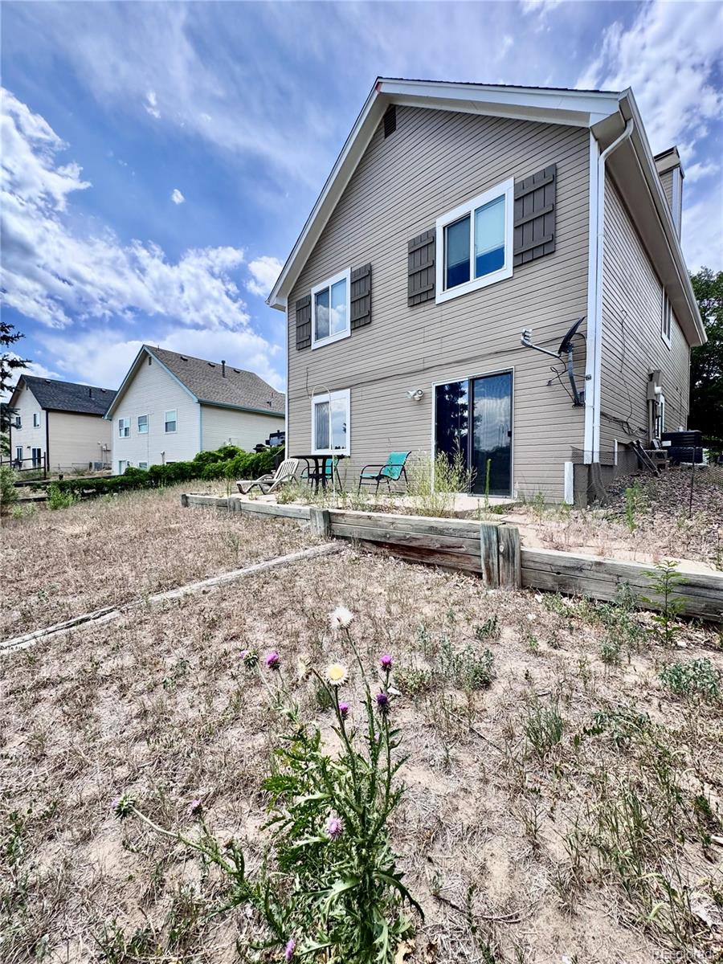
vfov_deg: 102.1
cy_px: 482
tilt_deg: -2.1
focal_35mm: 14
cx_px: 362
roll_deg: +0.1
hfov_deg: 85.7
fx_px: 390
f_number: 2.2
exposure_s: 1/749
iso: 40
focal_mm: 2.22
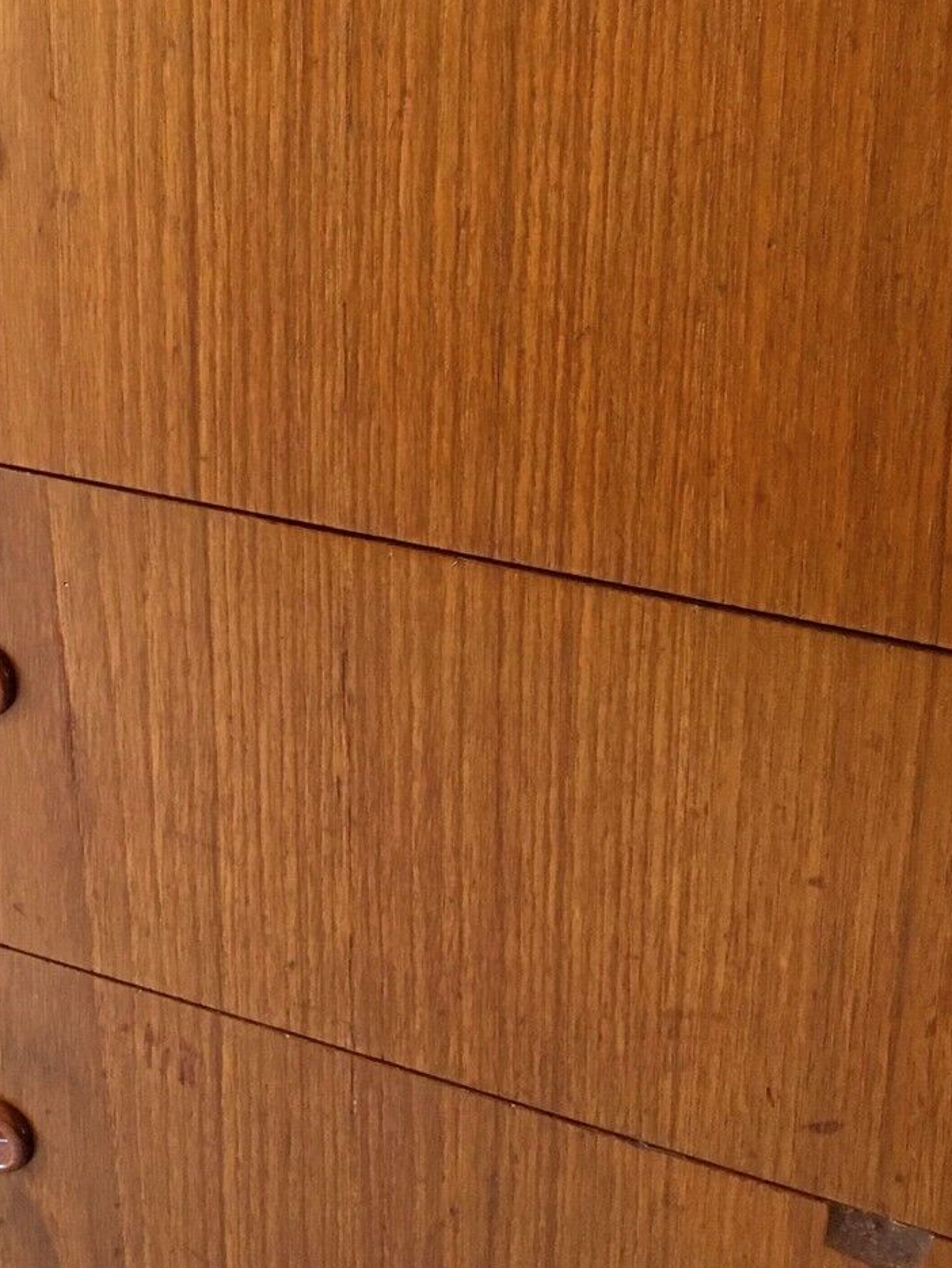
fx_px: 2272
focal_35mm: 62
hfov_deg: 23.5
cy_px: 384
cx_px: 263
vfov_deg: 30.9
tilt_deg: -19.3
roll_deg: +1.0
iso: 200
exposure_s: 1/24
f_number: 2.2
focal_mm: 4.15
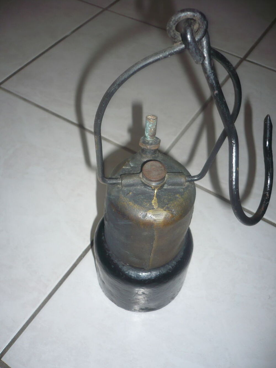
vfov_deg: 52.6
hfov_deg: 40.7
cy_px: 184
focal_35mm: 35
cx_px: 138
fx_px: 372
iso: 100
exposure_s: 1/30
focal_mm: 5.8
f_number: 2.8
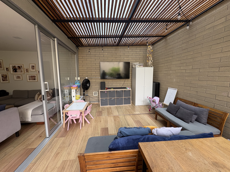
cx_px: 115
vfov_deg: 85.7
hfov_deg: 102.1
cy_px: 86
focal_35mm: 14
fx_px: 93
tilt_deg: -6.3
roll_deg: +0.1
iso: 160
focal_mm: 2.22
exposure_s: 1/99
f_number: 2.2
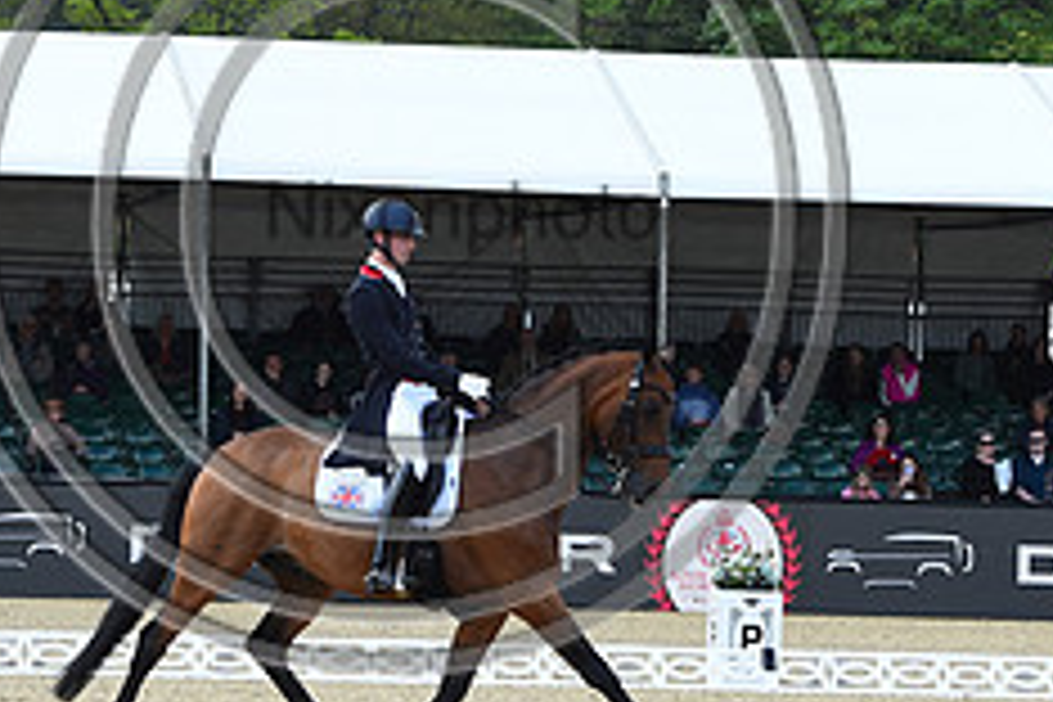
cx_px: 333
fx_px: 6522
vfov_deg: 6.2
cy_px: 153
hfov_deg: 9.2
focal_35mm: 223
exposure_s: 1/1600
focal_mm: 90
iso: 720
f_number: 5
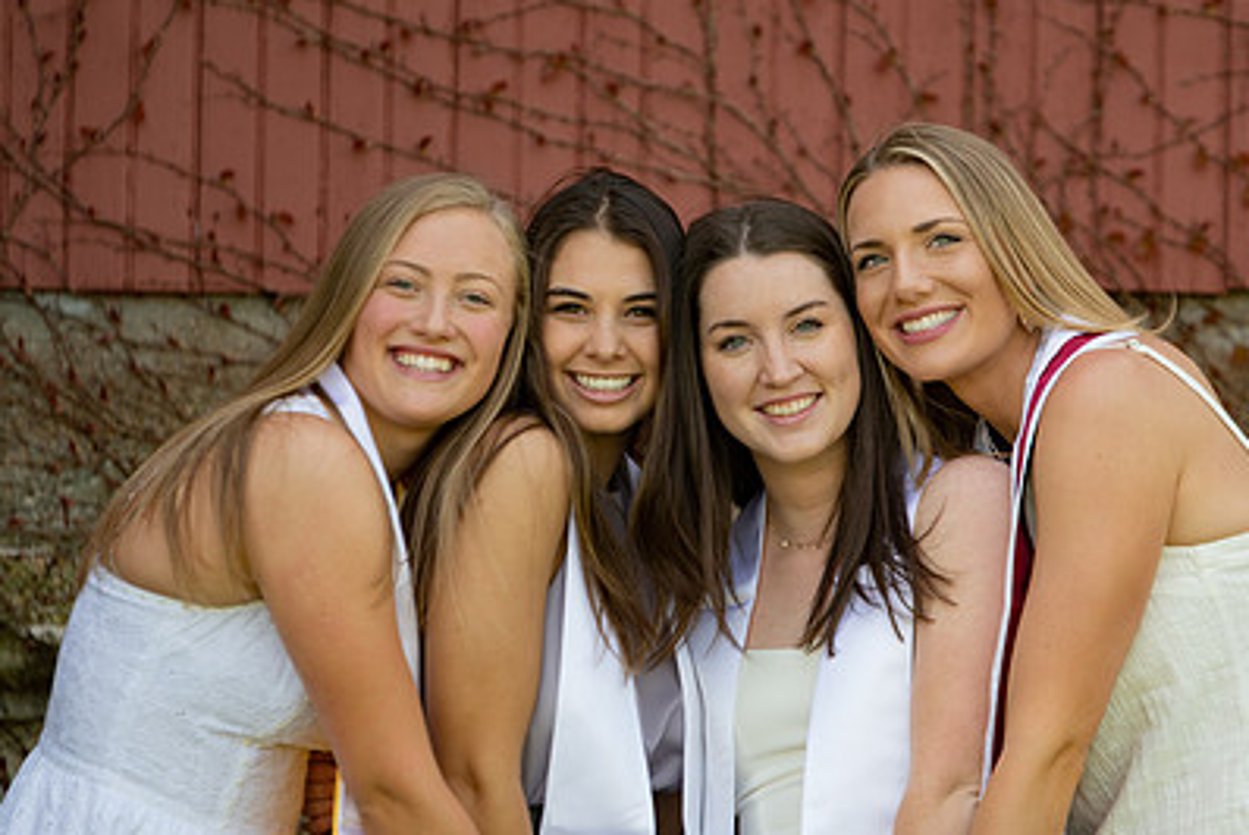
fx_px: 14790
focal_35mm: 426
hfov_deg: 4.8
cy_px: 428
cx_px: 753
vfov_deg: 3.2
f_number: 2.8
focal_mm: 195
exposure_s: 1/250
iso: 100
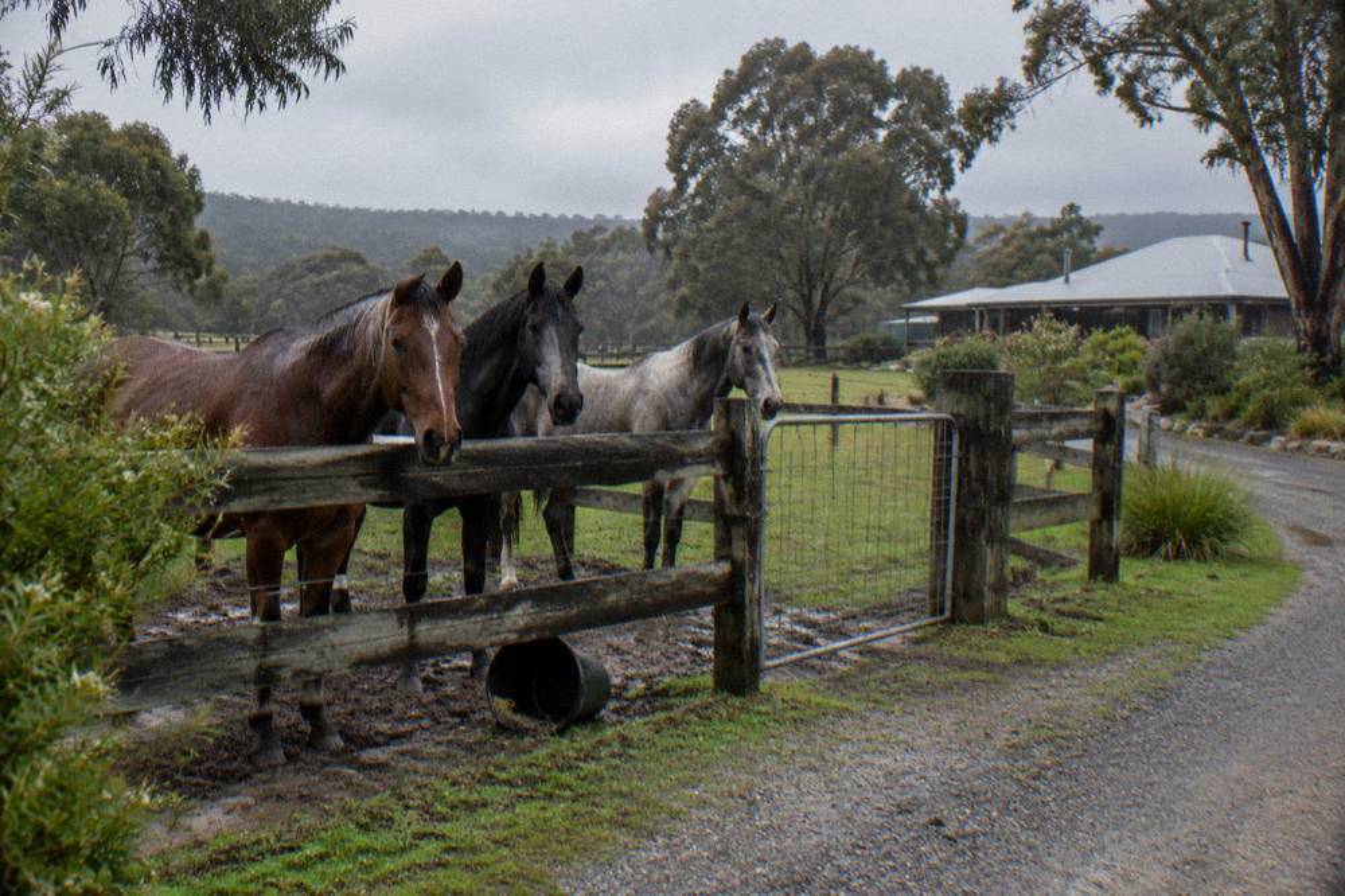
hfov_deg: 41.9
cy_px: 448
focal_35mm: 47
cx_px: 672
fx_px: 1755
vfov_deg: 28.6
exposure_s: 1/80
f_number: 11
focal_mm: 47
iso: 200
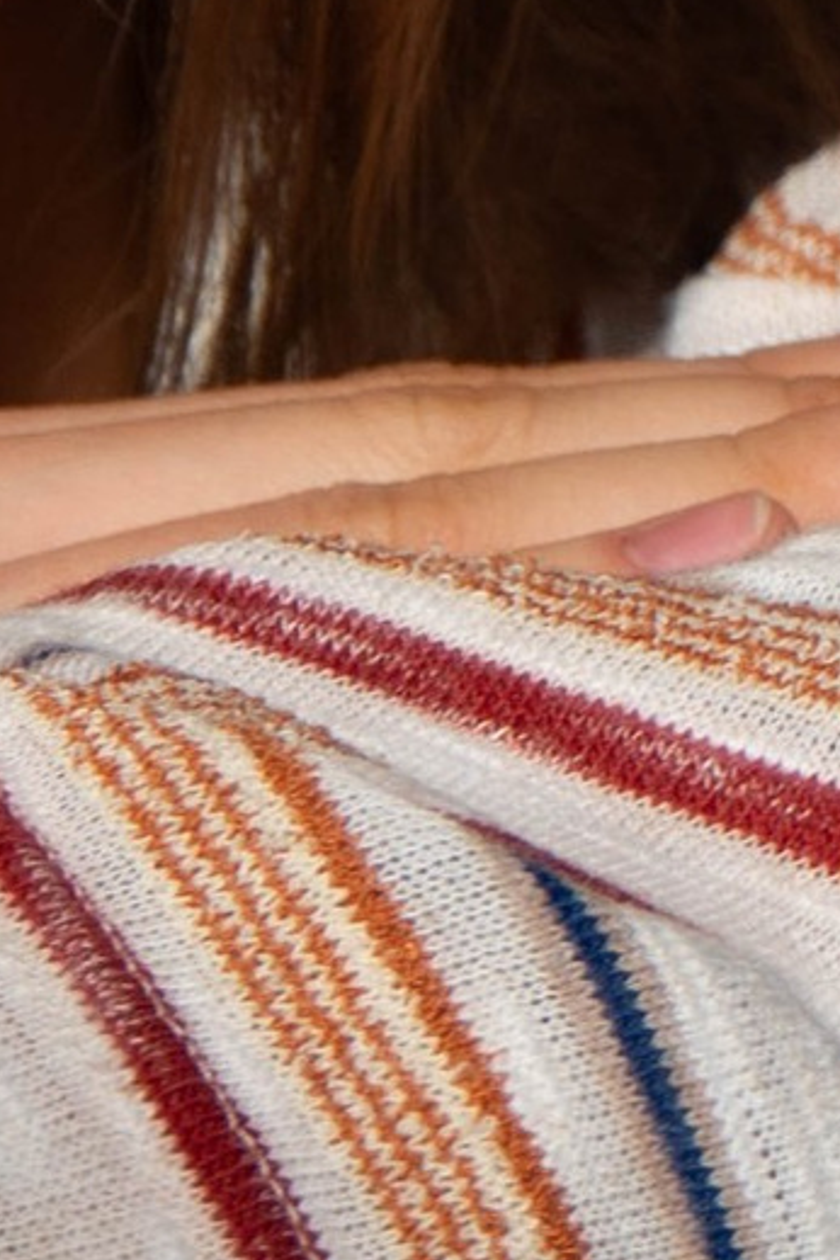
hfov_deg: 2.5
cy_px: 842
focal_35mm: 555
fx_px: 19423
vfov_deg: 3.7
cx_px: -1360
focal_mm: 50
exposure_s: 1/100
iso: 100
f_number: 6.3
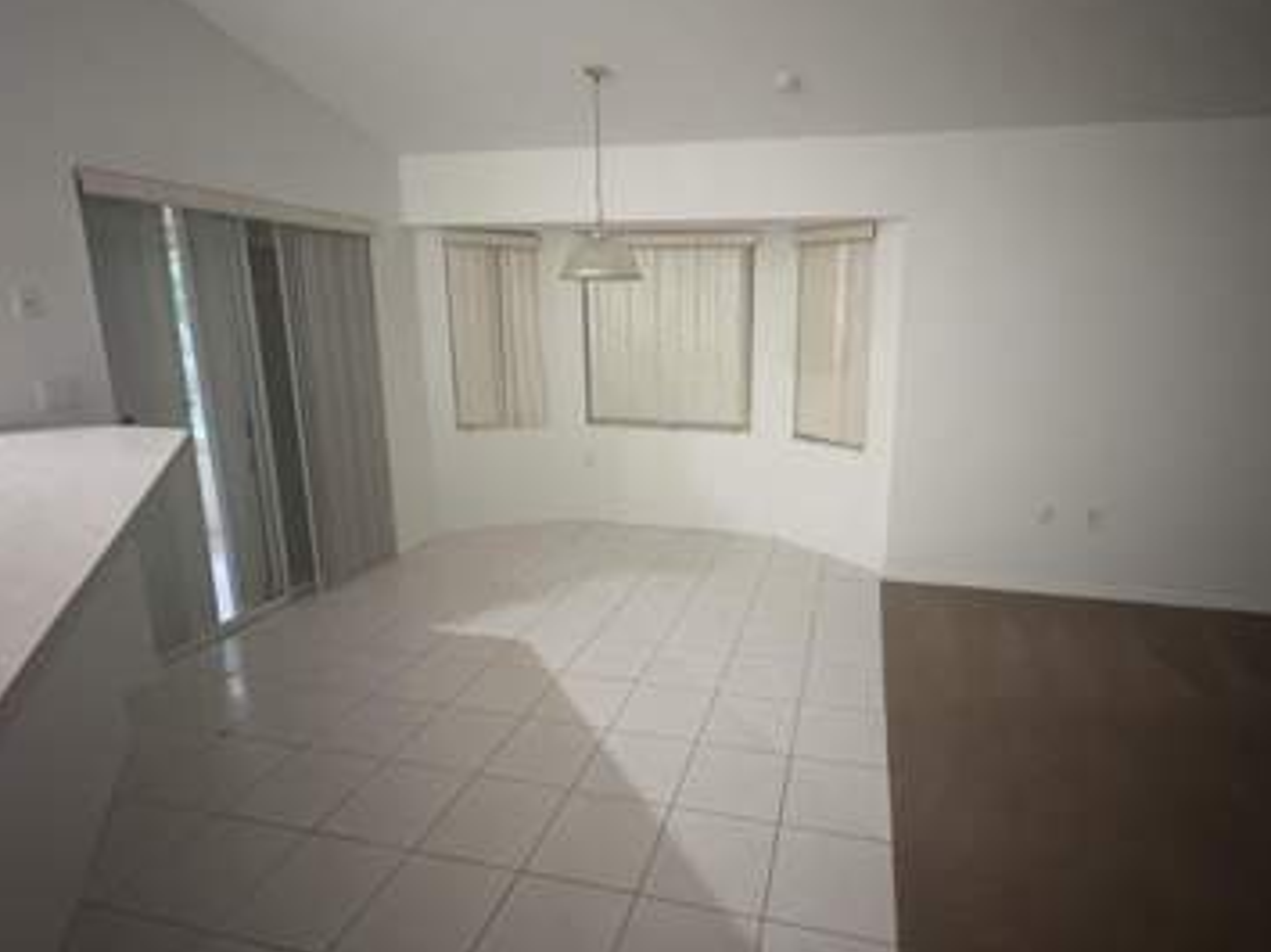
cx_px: 714
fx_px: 697
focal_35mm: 19
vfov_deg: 68.6
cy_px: 451
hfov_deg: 84.3
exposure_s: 1/30
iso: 1000
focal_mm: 2.22
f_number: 2.2
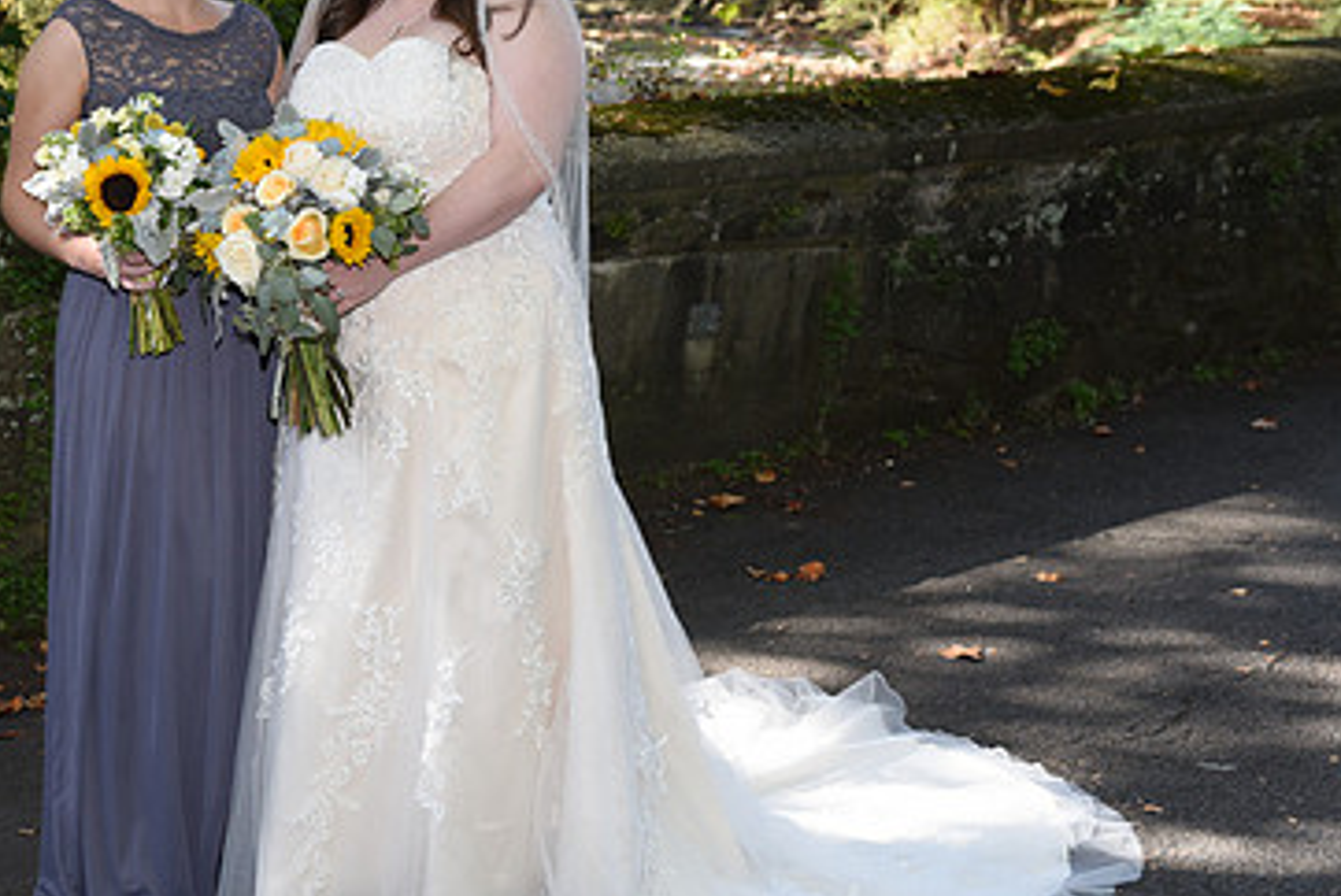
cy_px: 435
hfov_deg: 25.1
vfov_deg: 17.1
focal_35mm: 80
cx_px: 352
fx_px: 2982
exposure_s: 1/200
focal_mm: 50
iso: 640
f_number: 6.3
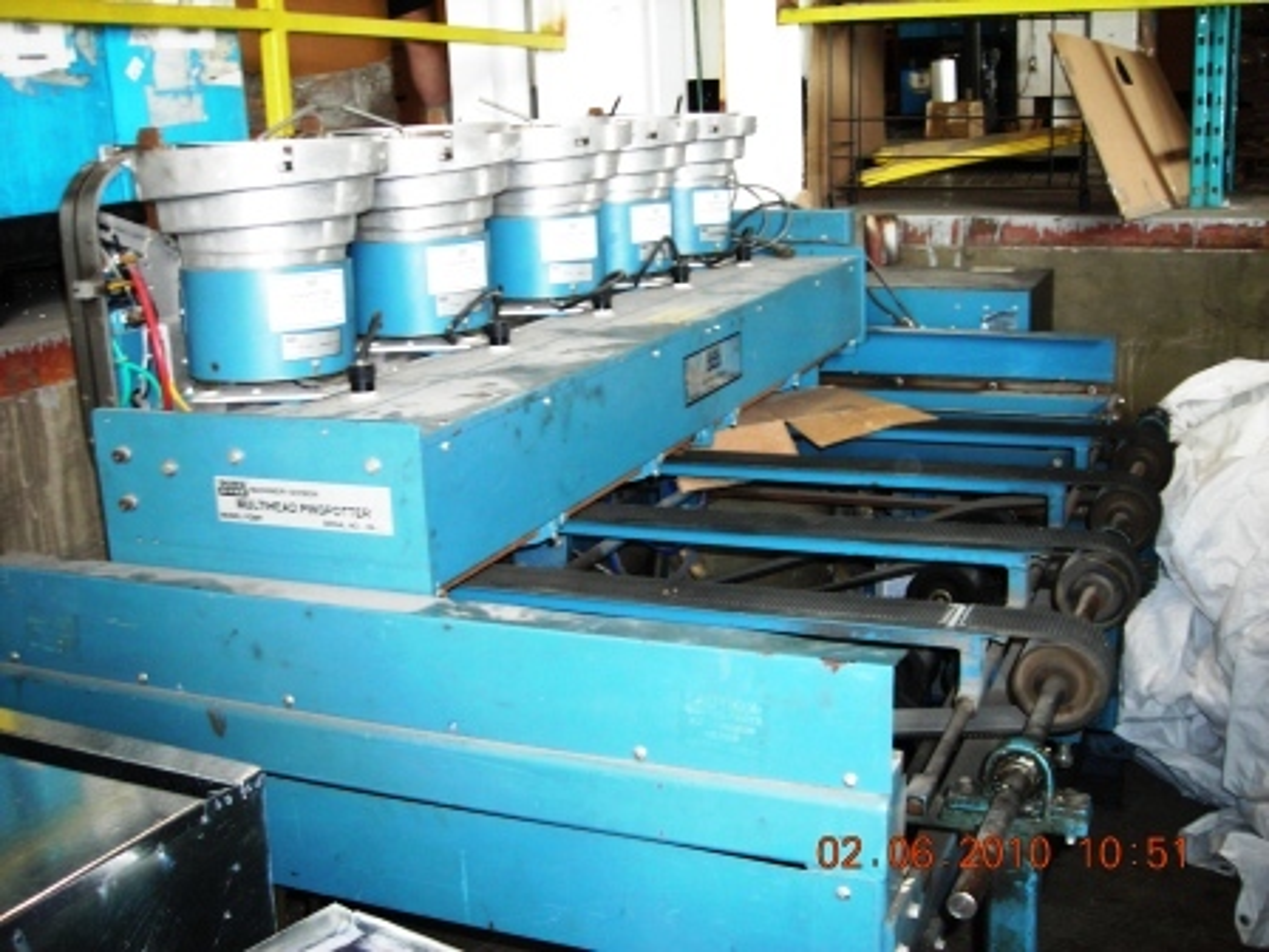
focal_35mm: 38
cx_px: 634
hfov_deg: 49.0
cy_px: 476
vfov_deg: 37.7
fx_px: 1393
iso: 182
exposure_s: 1/30
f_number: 3.2
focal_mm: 6.3
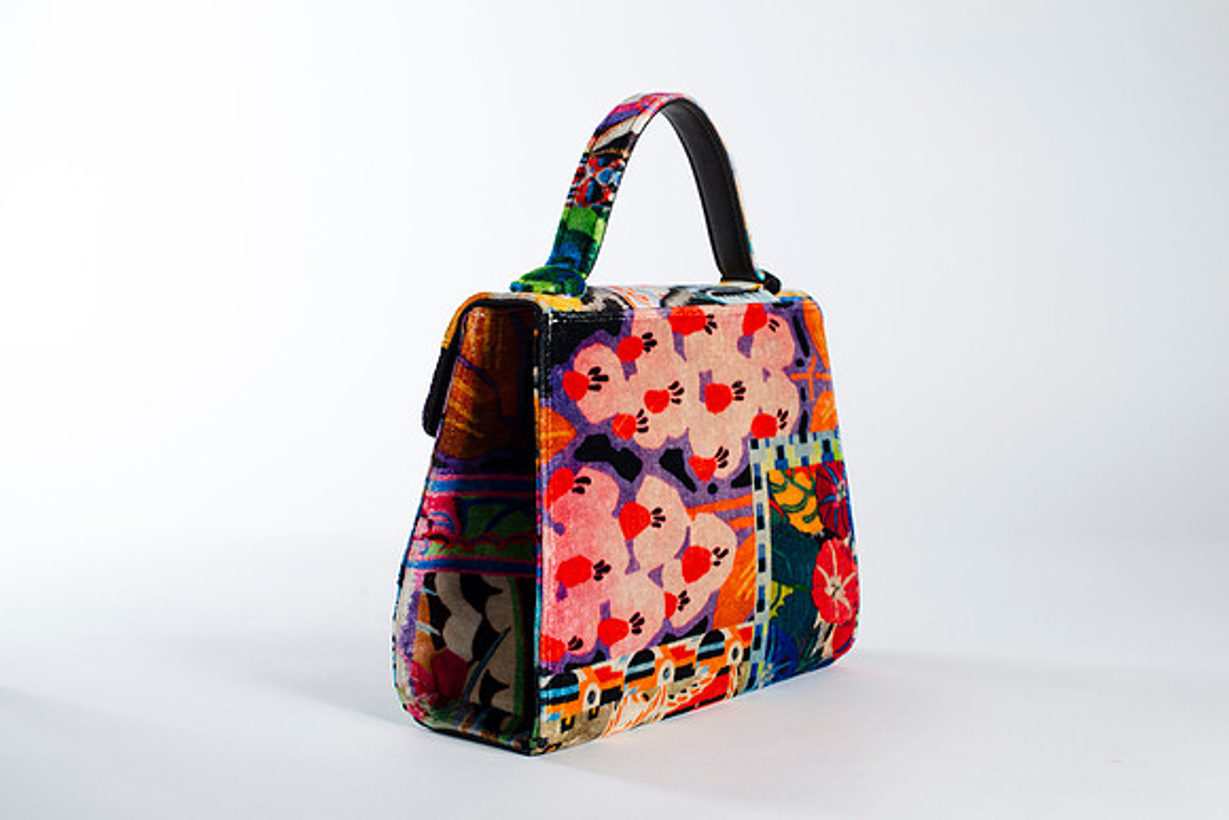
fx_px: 1707
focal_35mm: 50
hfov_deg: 39.6
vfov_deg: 27.0
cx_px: 614
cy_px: 410
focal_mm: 50
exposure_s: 1/200
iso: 200
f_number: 7.1
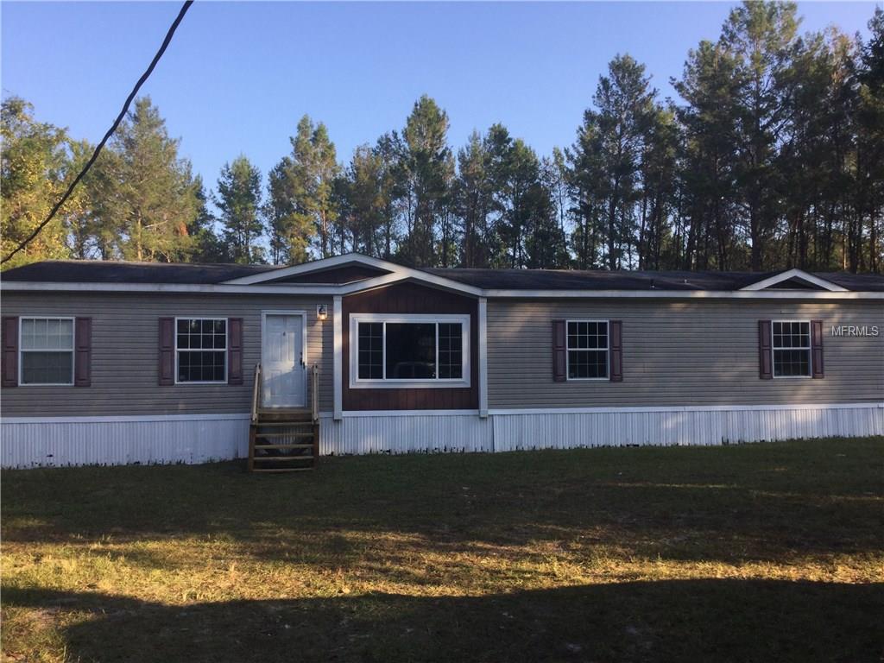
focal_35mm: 31
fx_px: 792
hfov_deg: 58.4
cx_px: 442
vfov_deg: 45.4
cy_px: 332
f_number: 2.4
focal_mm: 3.3
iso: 25
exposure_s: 1/450
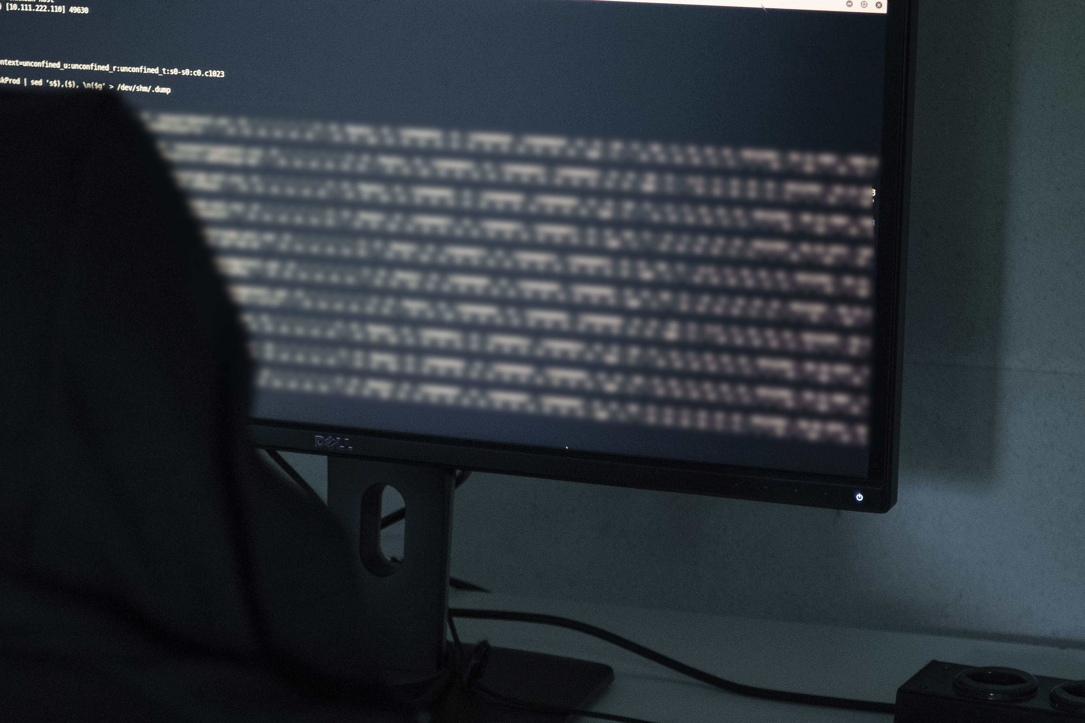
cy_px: 684
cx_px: 228
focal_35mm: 114
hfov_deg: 17.8
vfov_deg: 11.9
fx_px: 3436
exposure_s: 1/125
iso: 1800
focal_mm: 52
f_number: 2.8
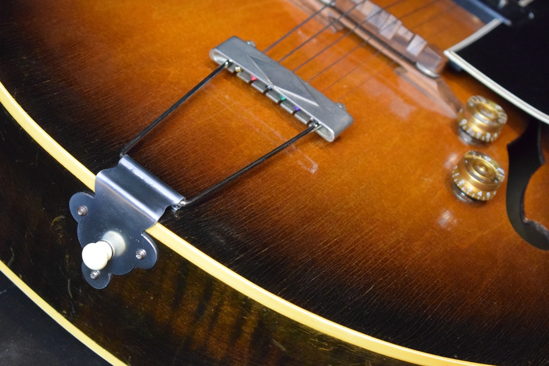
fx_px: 1258
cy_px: 183
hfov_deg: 24.6
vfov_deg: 16.6
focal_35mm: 82
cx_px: 274
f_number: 5.6
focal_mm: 55
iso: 6400
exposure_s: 1/50
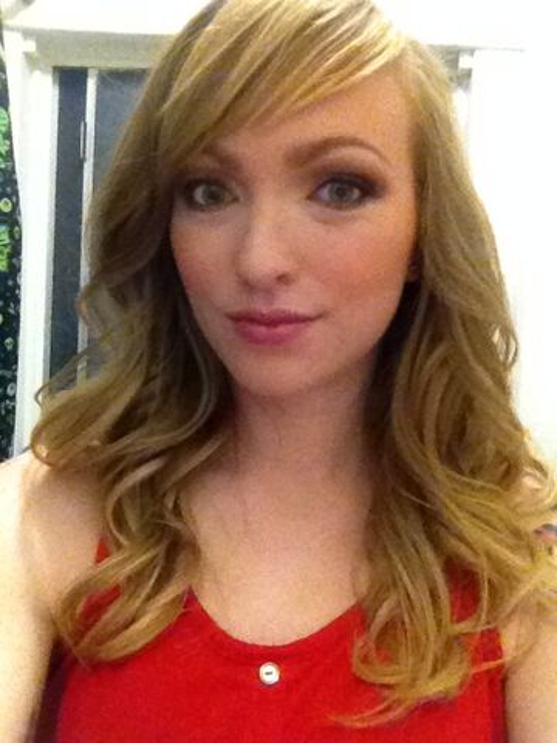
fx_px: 751
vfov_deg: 52.6
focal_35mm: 35
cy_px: 372
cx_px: 278
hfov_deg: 40.7
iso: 1000
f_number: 2.4
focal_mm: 1.85
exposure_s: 1/24
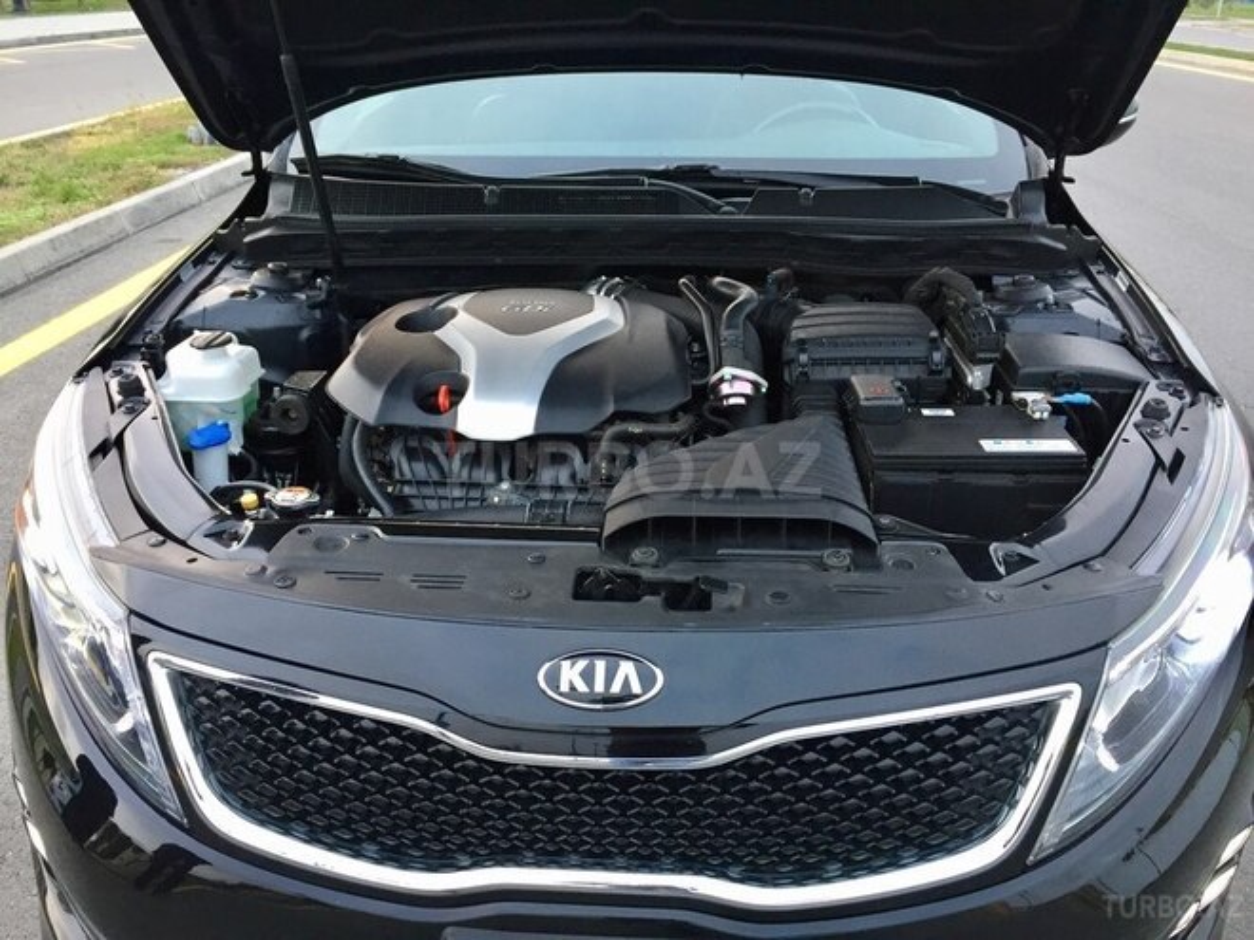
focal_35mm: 29
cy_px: 470
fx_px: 1051
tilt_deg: -23.5
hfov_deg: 61.7
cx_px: 627
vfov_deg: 48.2
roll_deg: -2.2
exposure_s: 1/33
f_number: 2.2
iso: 64
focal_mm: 4.15
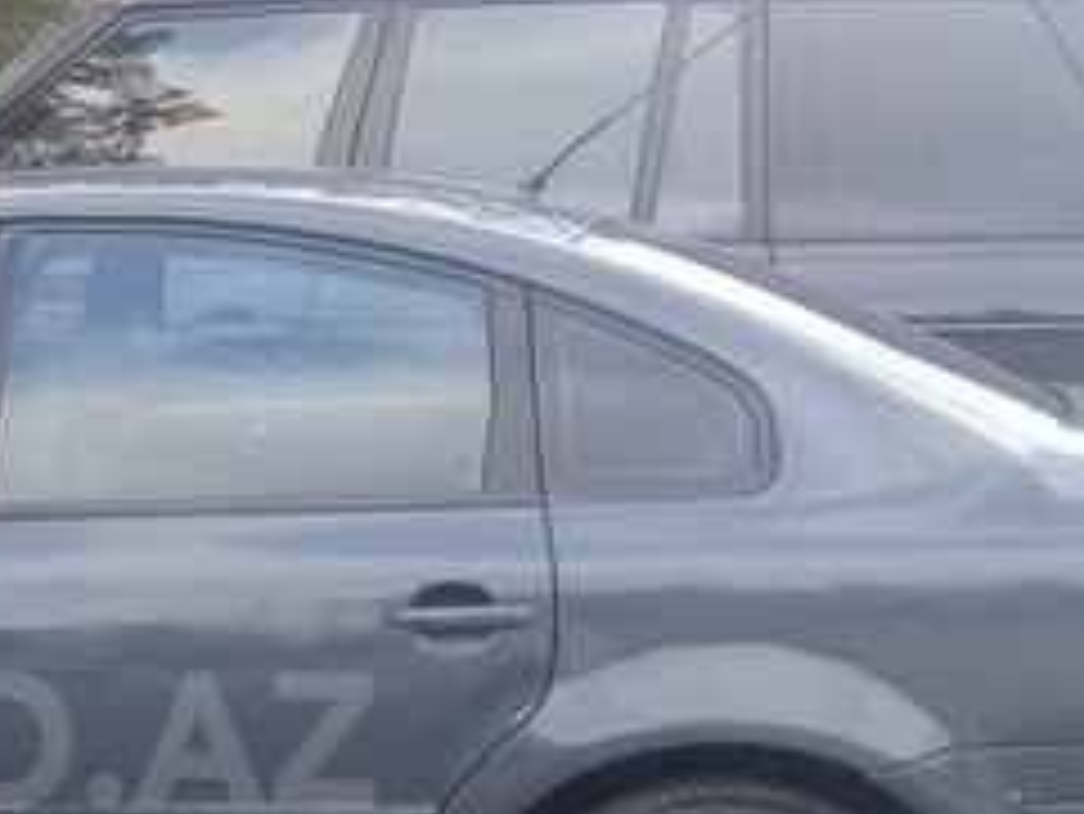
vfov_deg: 17.1
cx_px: -85
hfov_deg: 21.9
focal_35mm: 85
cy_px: 740
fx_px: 2663
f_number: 2.2
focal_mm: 3.3
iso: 80
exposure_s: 1/100
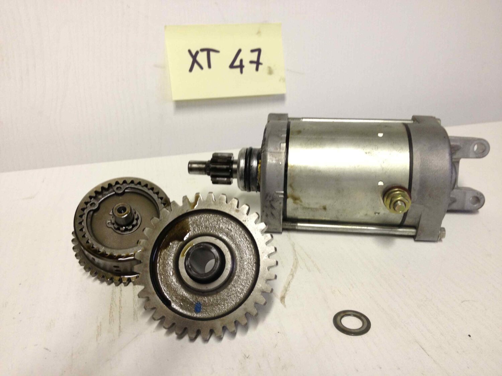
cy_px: 188
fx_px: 508
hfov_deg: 52.6
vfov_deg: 40.7
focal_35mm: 35
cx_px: 251
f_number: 2.4
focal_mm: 4.28
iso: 100
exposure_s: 1/20
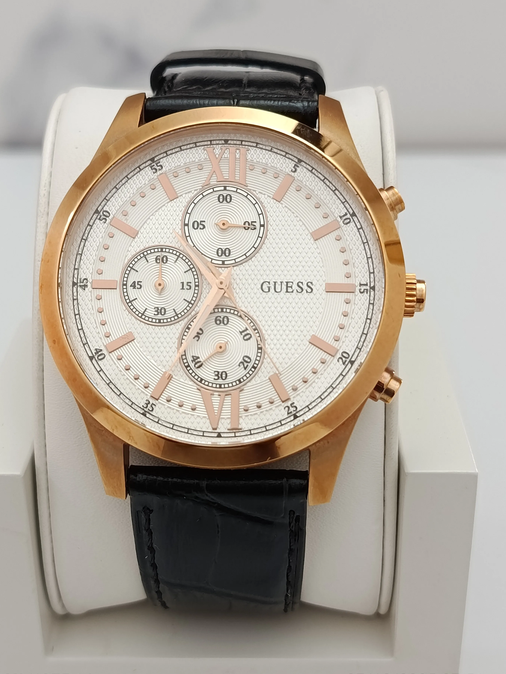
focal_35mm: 53
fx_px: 1033
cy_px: 337
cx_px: 229
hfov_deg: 27.5
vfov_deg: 36.2
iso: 282
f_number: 1.7
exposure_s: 1/100
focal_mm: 5.24
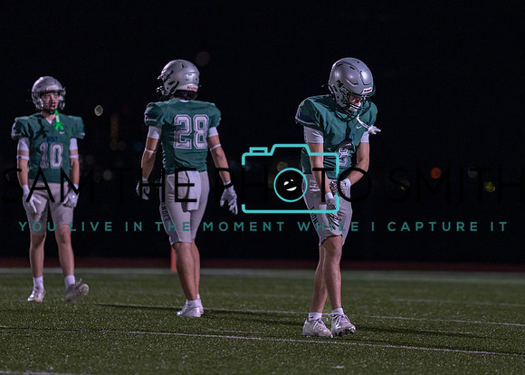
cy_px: 145
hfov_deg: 6.9
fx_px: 4362
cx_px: 323
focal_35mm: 293
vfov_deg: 4.9
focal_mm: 200
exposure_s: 1/1000
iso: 2000
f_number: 2.8
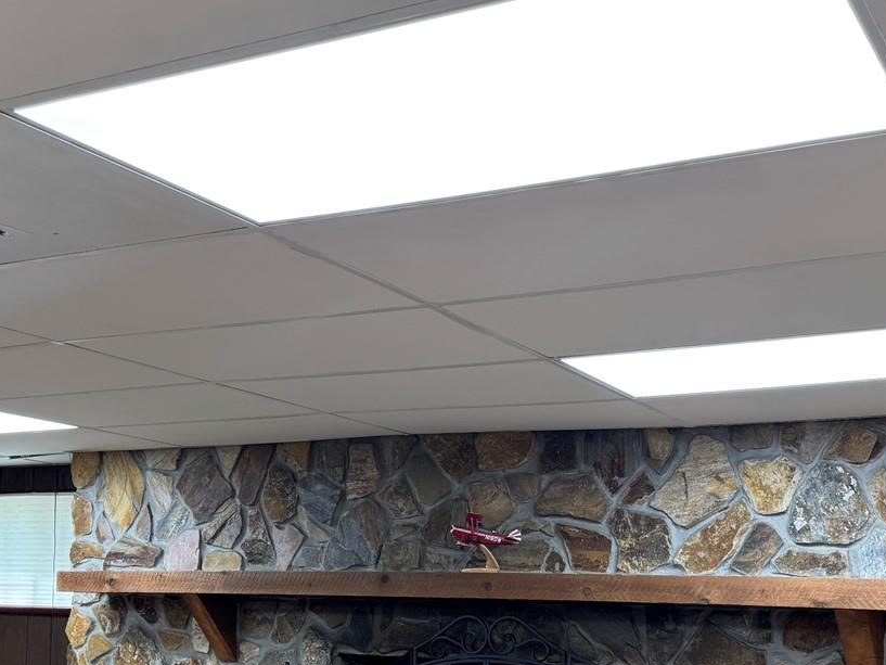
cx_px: 485
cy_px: 581
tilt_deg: +0.5
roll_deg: -1.6
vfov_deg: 29.8
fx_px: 1203
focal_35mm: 47
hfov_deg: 40.4
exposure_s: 1/120
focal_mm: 6.76
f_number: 1.78
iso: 160
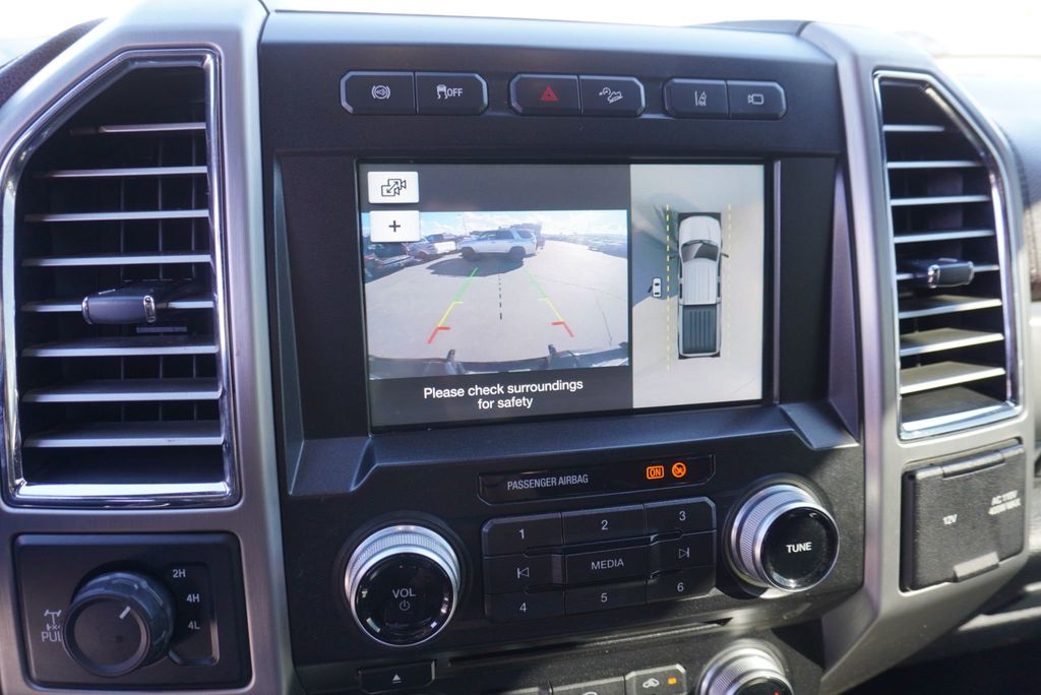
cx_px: 520
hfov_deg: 73.7
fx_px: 694
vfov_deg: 53.2
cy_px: 348
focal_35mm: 24
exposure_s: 1/60
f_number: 4
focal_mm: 16
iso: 200
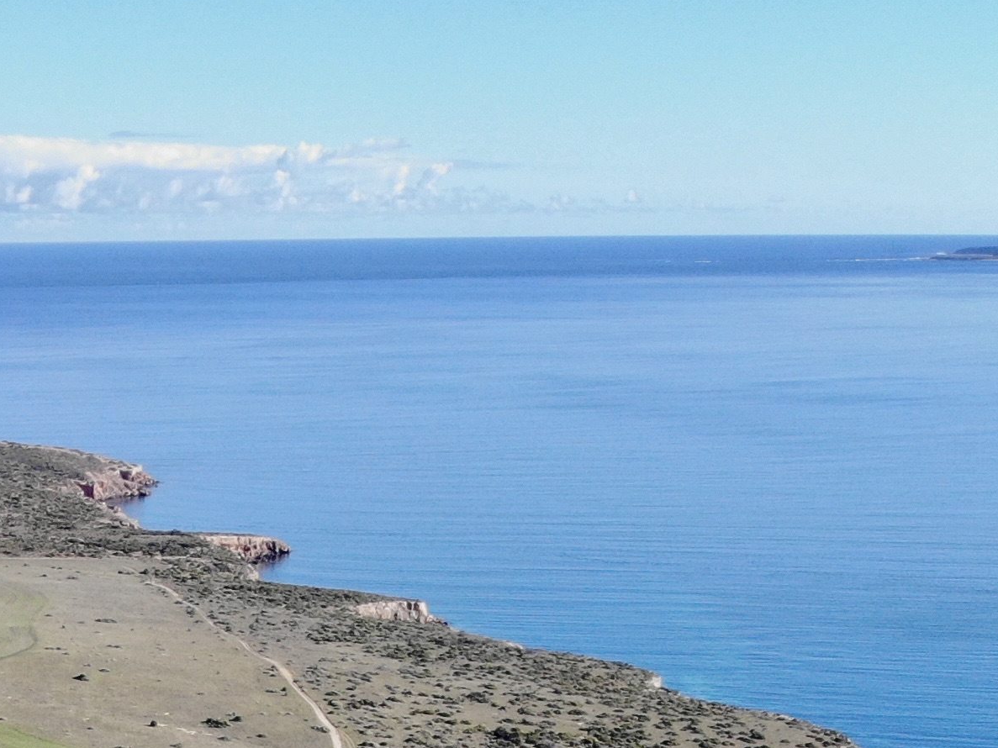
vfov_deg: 15.9
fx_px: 2364
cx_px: 32
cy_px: 1256
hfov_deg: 23.0
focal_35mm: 82
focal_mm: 4.5
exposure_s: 1/574
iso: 100
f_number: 2.8
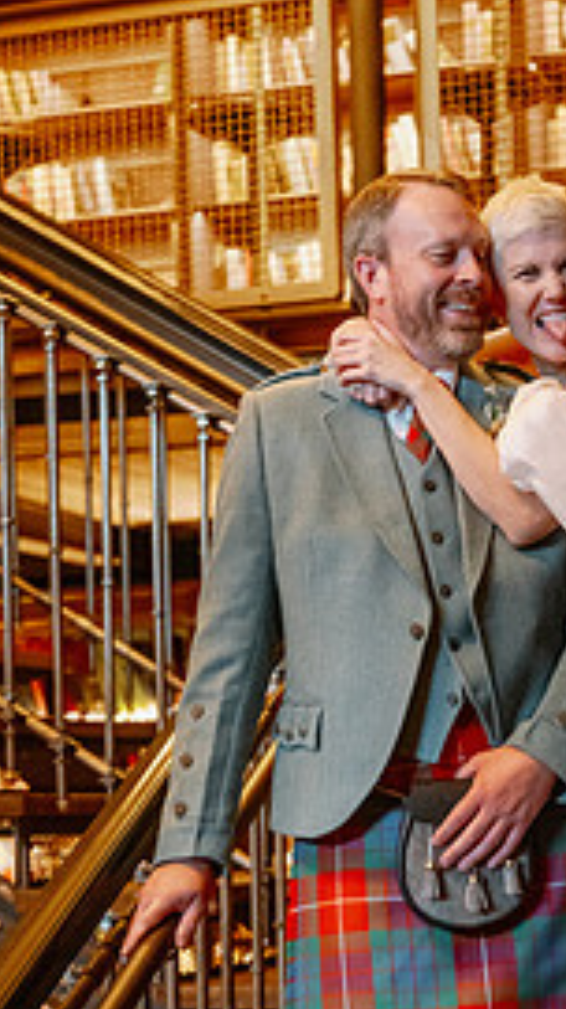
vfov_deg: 26.2
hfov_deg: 14.9
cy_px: 767
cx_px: 540
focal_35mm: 80
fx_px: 2139
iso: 5000
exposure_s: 1/160
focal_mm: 46
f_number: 2.8
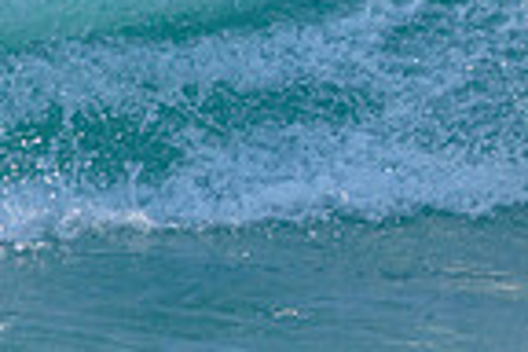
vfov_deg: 0.6
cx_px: 794
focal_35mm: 2459
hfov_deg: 0.8
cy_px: -128
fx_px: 36063
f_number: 5.6
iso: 400
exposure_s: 1/2000
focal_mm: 500
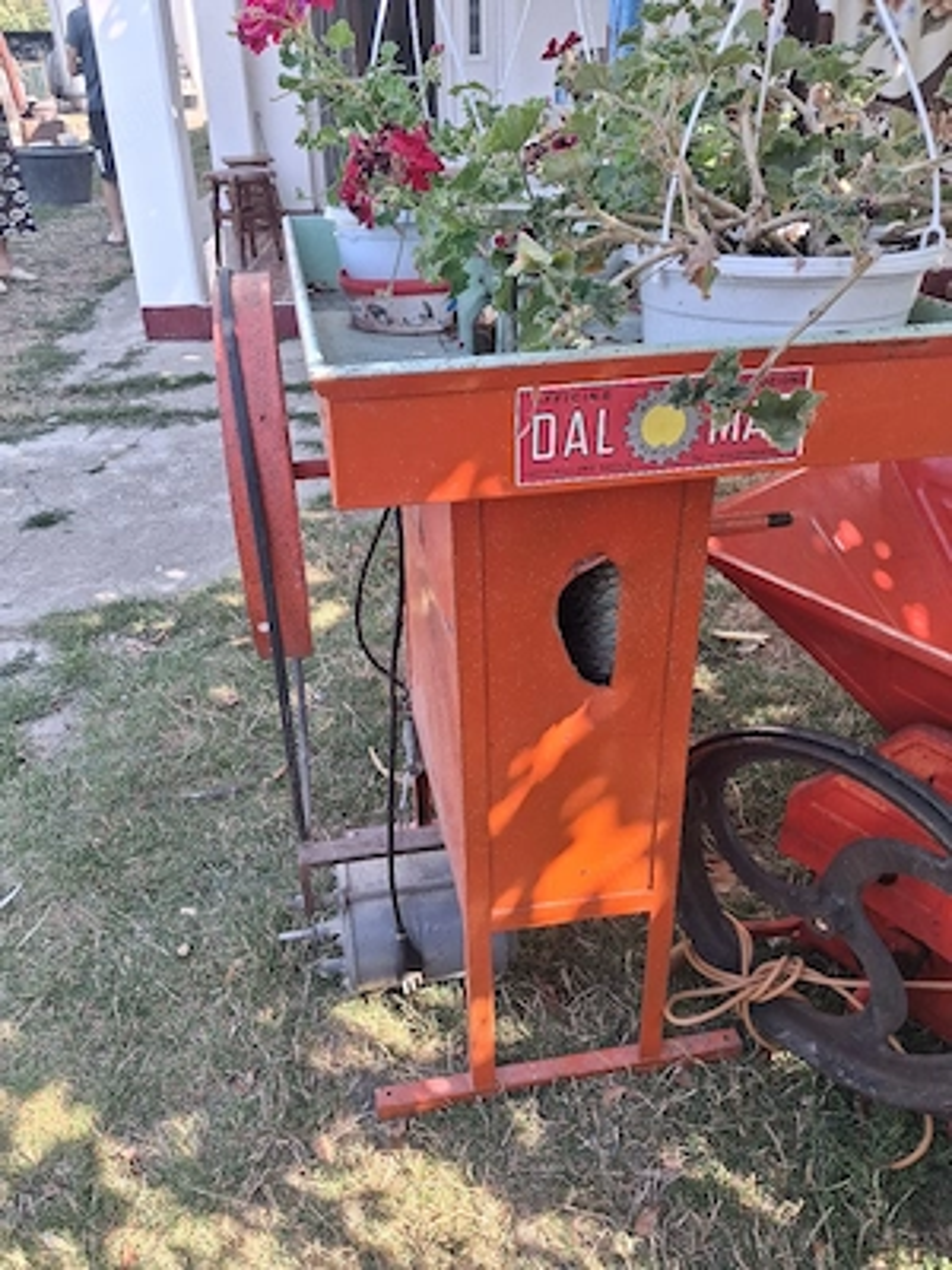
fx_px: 990
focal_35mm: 27
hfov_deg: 51.4
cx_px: 476
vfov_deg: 65.3
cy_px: 635
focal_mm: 4
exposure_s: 1/120
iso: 32
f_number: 1.8
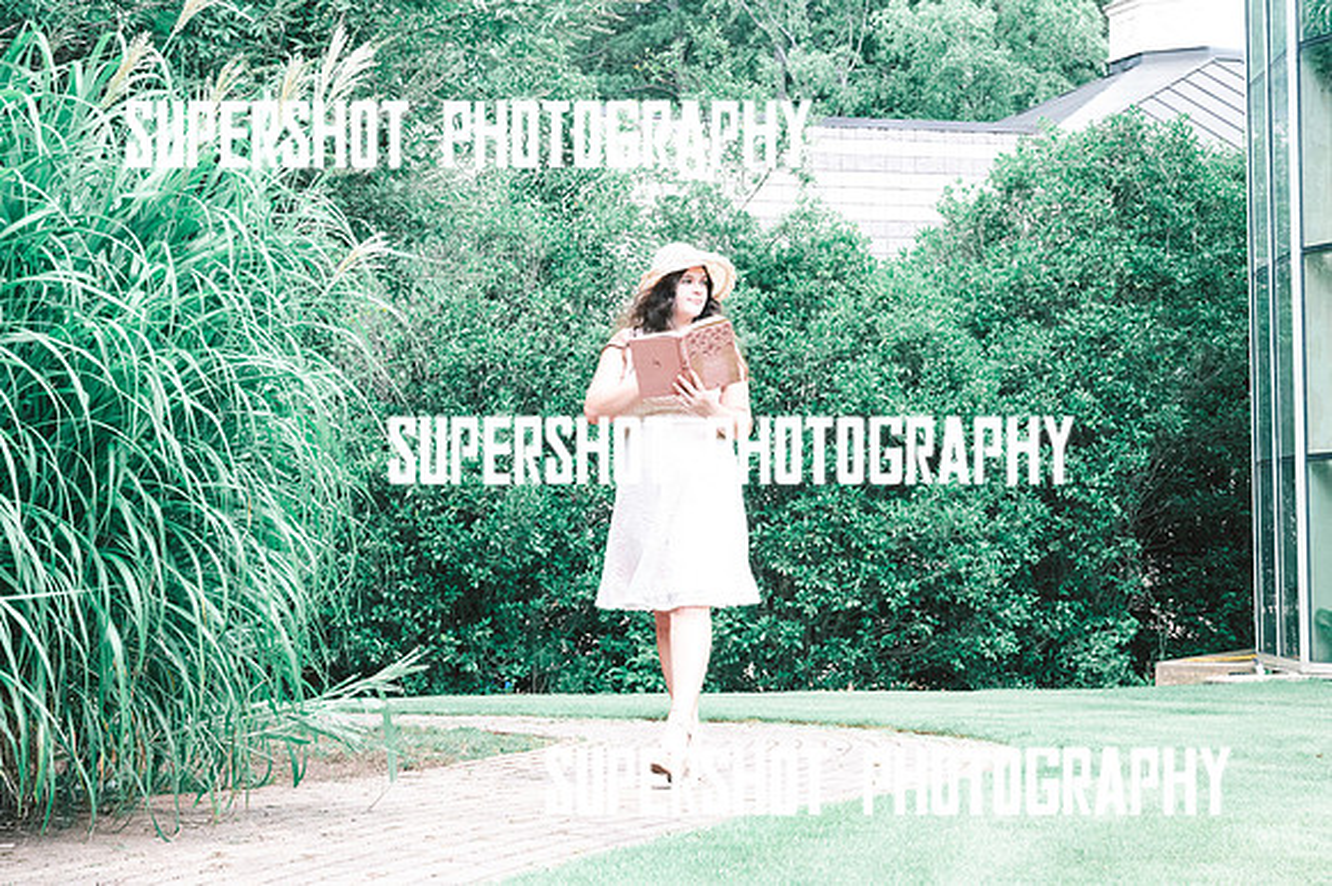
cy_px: 443
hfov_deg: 27.6
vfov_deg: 18.6
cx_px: 634
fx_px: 2714
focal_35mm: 73
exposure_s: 1/640
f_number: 10
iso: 5600
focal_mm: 70
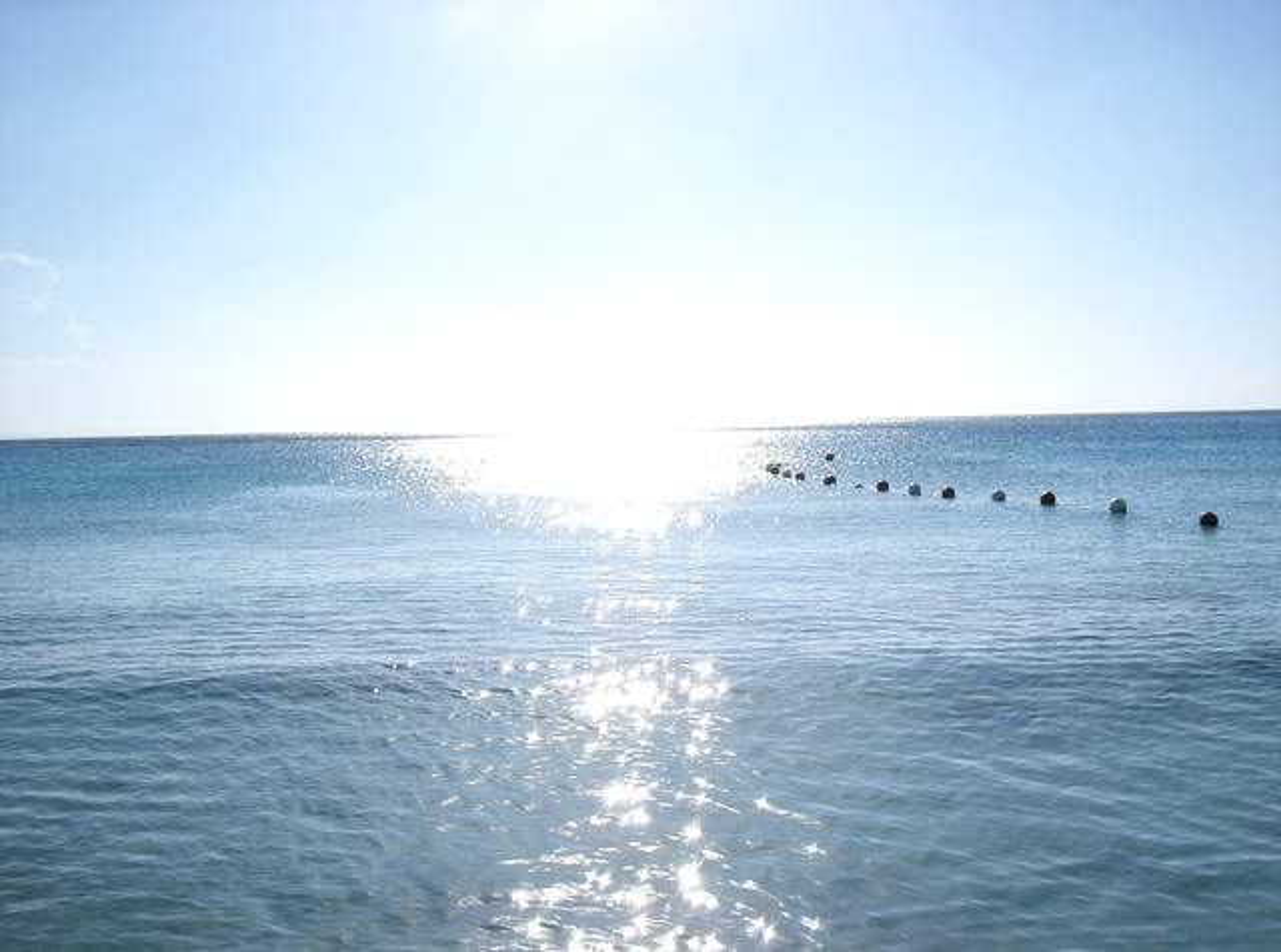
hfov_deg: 48.0
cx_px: 640
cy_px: 476
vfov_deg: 36.6
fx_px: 1439
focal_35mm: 39
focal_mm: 8
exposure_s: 1/2000
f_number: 4.8
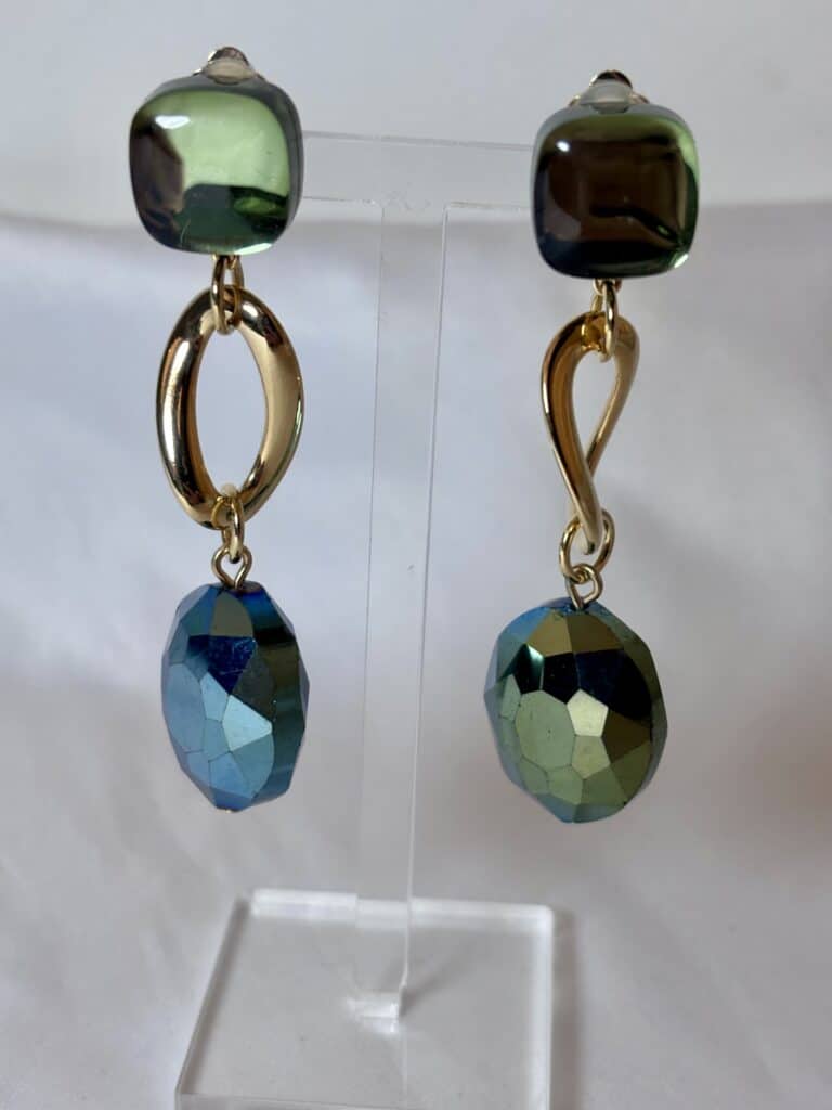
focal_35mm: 52
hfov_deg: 28.0
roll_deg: -1.7
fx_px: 1666
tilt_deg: -22.6
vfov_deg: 36.8
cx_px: 416
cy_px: 555
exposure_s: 1/100
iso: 32
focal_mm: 5.96
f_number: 1.6
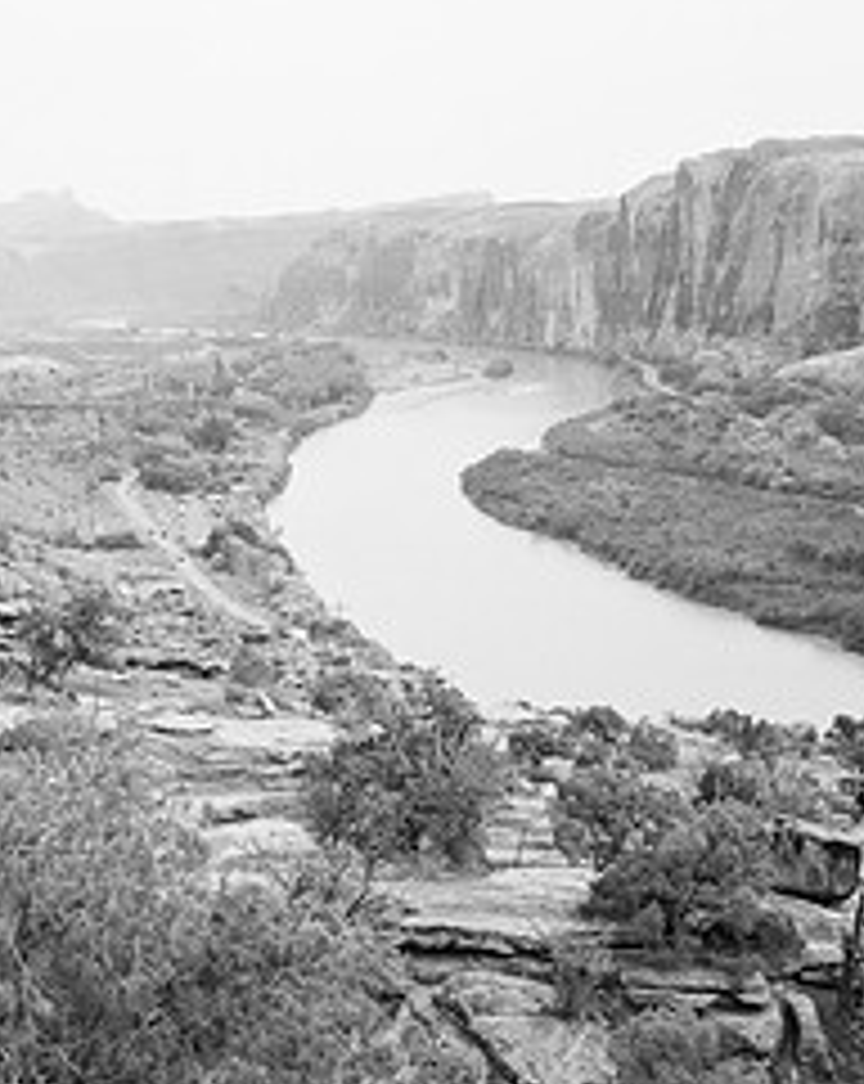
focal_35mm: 62
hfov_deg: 22.6
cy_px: 335
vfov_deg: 30.2
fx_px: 1987
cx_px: -171
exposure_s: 1/800
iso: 8000
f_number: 8
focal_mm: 27.4
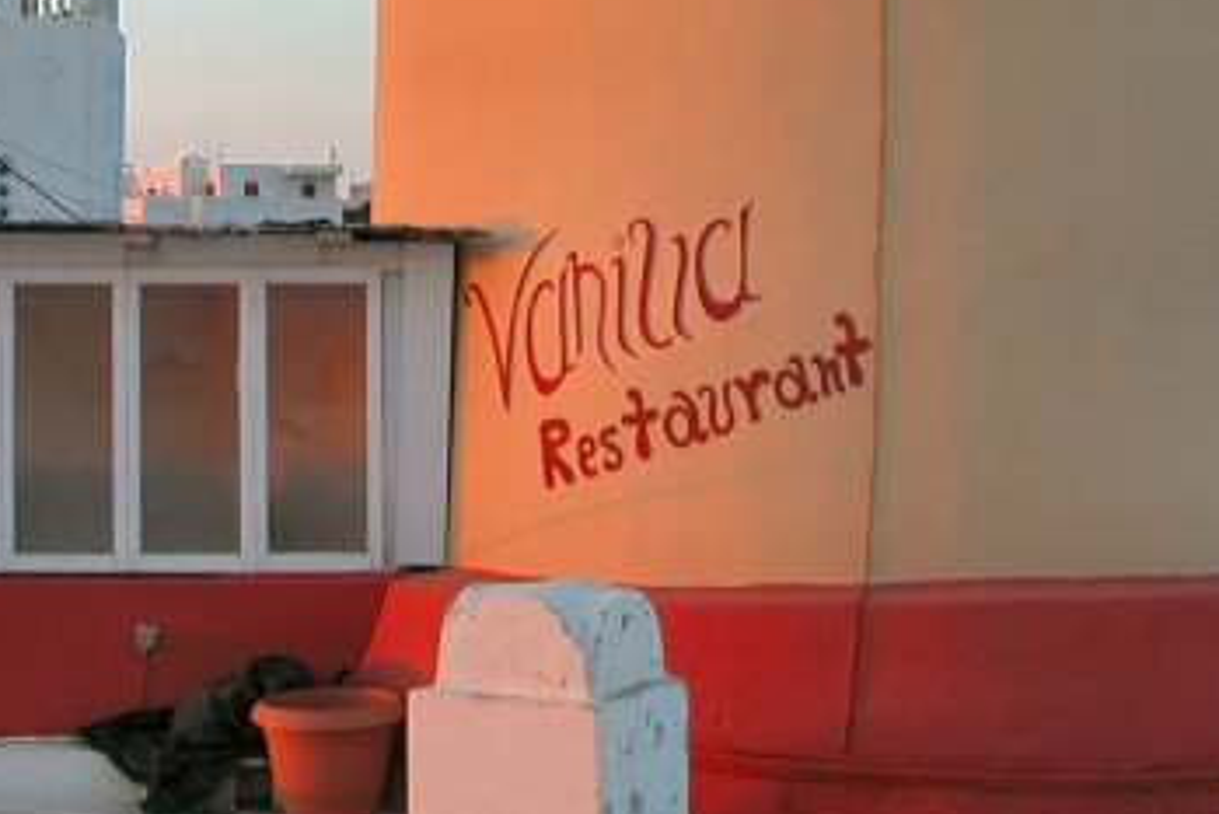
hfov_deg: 24.8
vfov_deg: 16.6
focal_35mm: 82
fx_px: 2778
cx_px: 594
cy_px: 168
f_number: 2.9
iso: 100
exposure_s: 1/110
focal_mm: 6.6
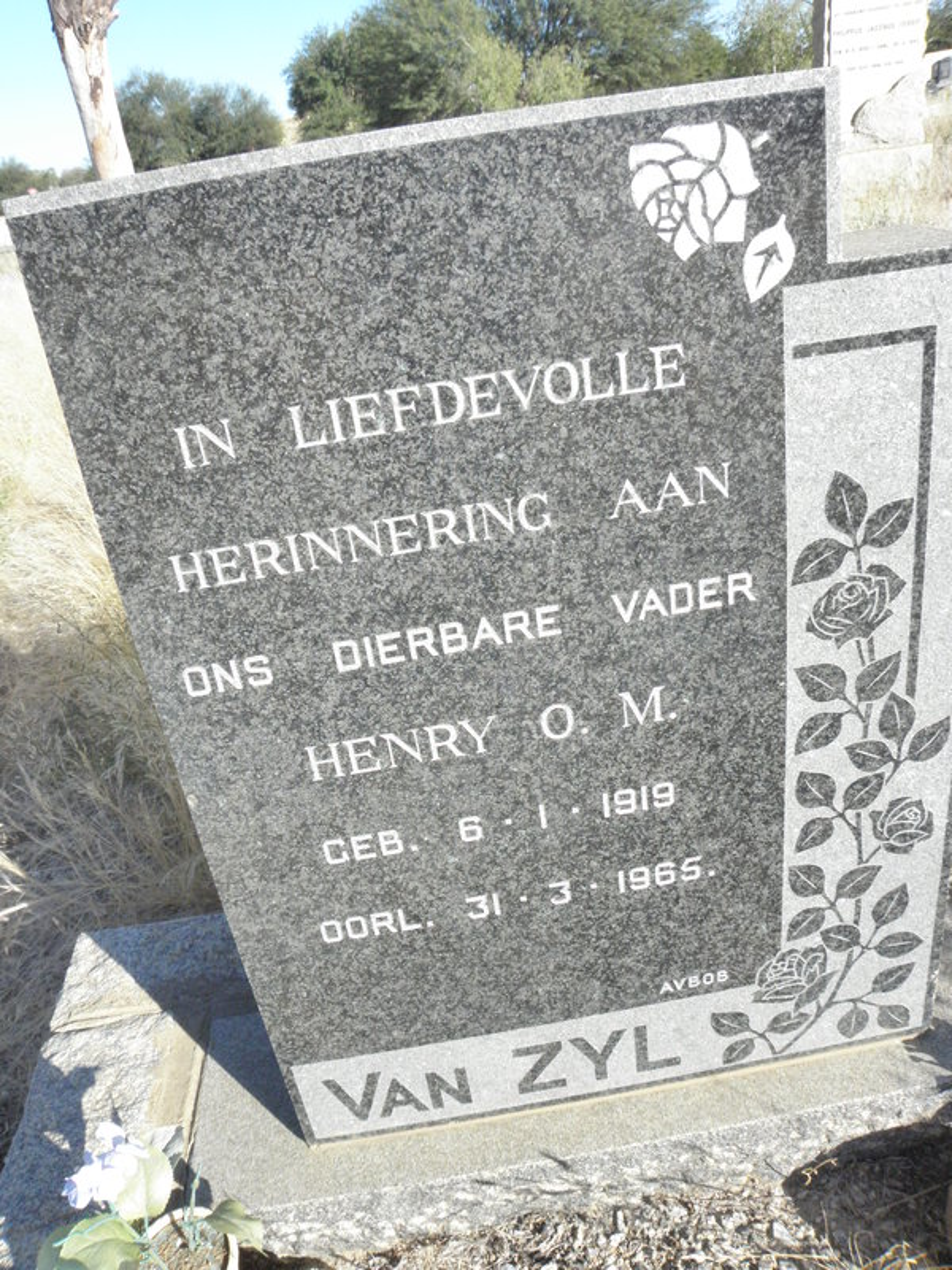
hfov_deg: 53.1
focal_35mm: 26
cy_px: 635
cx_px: 476
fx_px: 953
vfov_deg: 67.3
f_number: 6.3
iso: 200
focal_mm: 4.6
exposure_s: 1/400
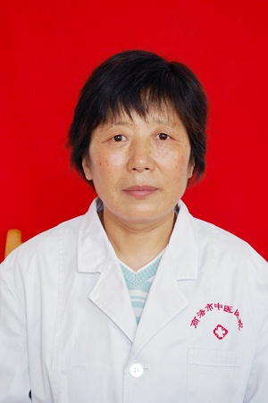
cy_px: 202
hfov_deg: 11.1
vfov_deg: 16.7
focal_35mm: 123
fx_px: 1376
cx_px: 134
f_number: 5.6
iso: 800
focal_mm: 82
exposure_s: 1/60
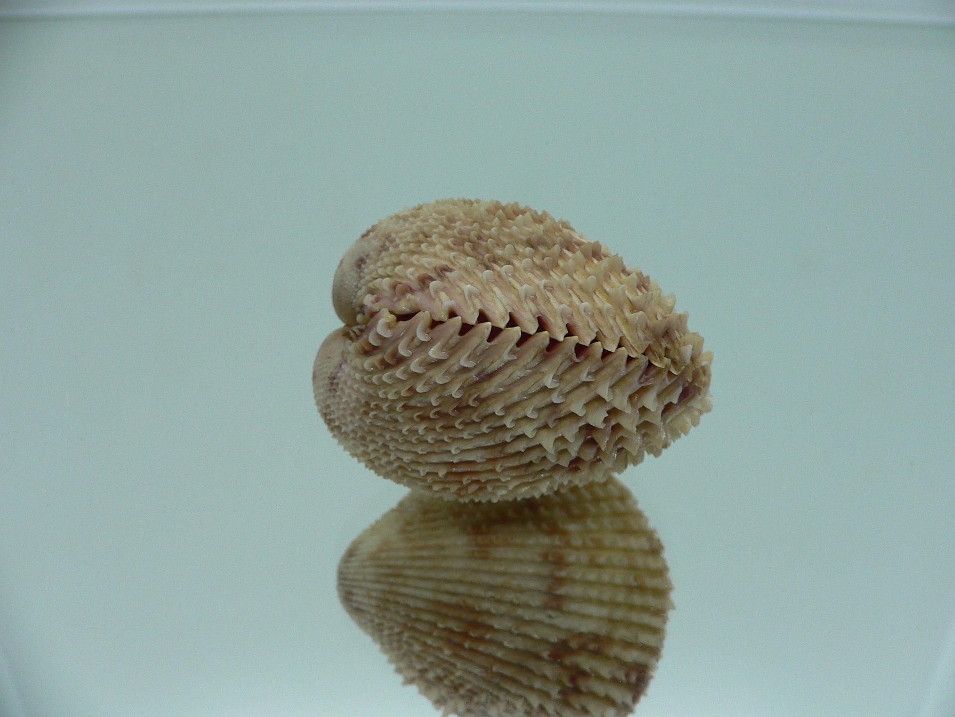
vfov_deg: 39.7
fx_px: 993
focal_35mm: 36
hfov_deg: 51.3
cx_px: 490
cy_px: 354
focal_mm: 4.6
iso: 80
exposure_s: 1/60
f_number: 2.8
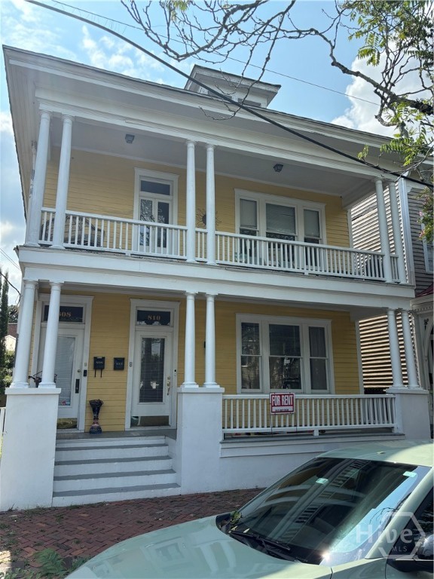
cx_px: 217
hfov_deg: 53.1
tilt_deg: +12.7
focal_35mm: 26
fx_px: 435
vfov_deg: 67.3
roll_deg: -0.8
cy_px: 290
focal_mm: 5.96
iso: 50
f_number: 1.6
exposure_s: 1/1667
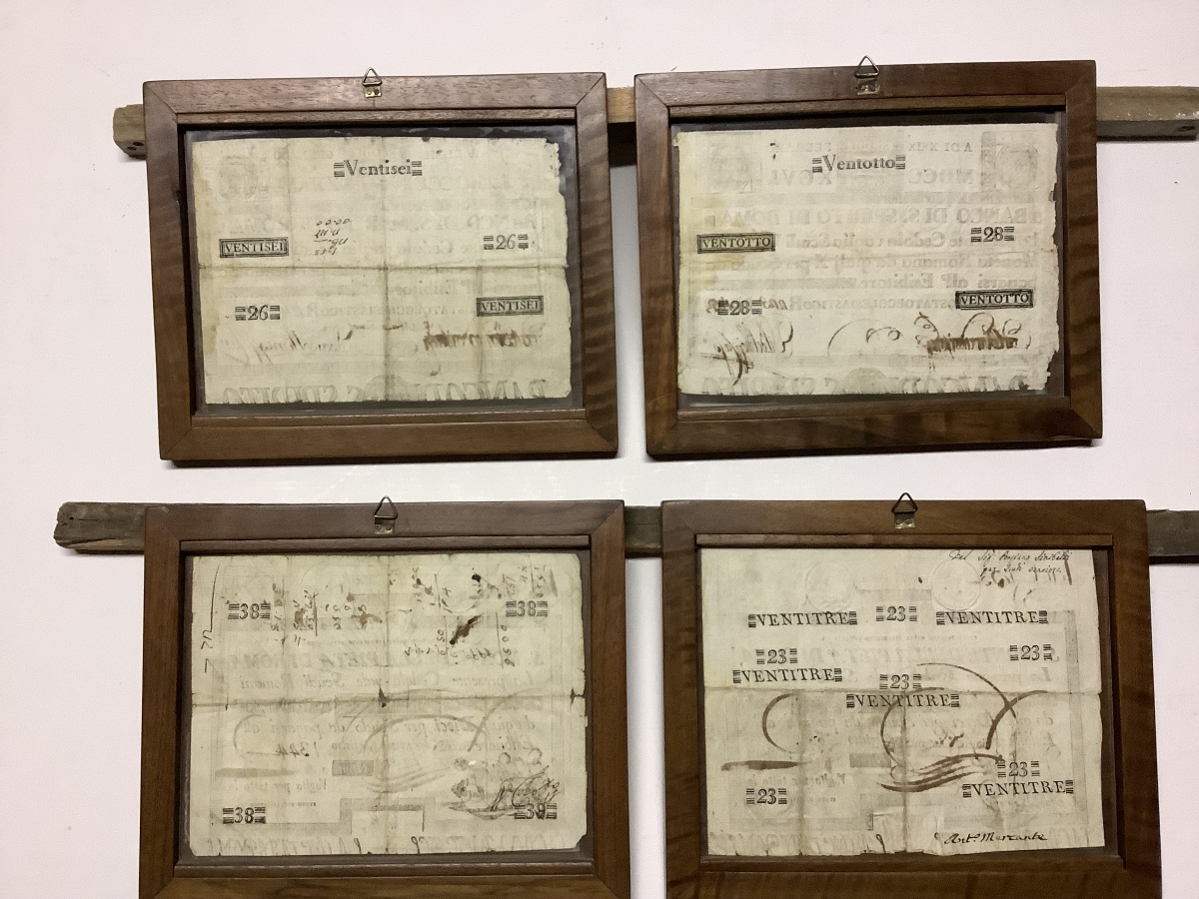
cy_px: 450
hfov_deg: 58.4
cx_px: 600
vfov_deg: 45.4
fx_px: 1074
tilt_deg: -79.0
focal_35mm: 31
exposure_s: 1/50
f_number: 2.4
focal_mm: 3.3
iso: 200
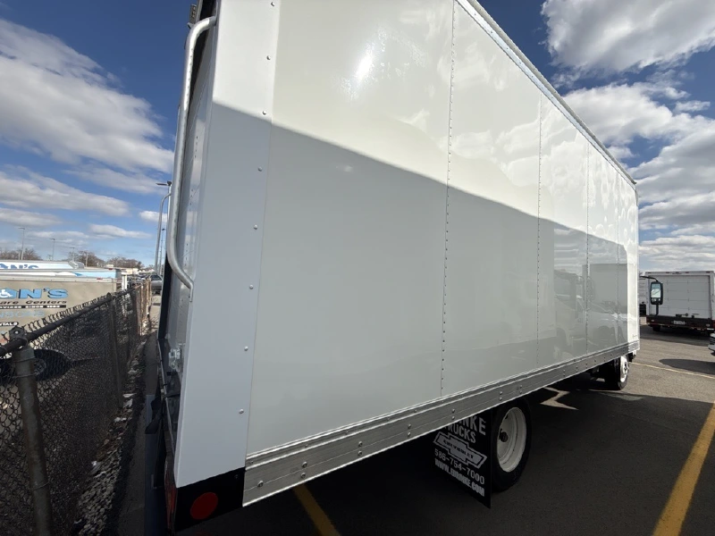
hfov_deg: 102.1
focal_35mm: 14
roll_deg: -1.6
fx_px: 289
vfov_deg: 85.7
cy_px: 268
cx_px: 358
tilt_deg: +3.5
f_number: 2.2
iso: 50
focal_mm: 2.22
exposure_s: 1/3663
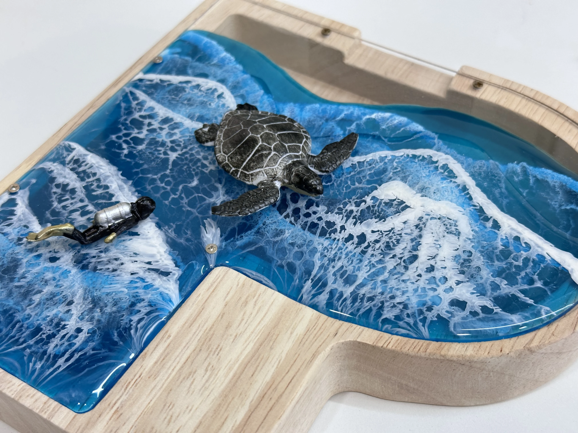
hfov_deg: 39.7
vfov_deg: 30.3
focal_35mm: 48
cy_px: 216
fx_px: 801
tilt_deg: -49.6
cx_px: 289
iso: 125
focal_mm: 6.86
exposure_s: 1/120
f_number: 1.78
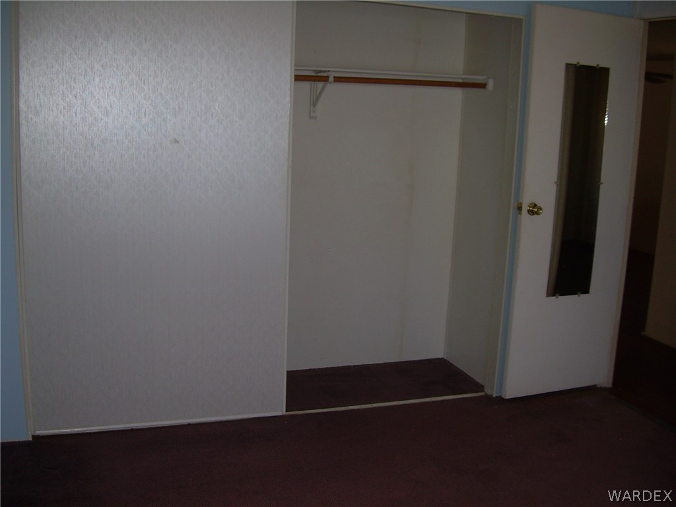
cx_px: 338
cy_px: 254
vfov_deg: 37.7
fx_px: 742
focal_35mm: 38
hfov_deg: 49.0
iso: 50
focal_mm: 6.3
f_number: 2.8
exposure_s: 1/60
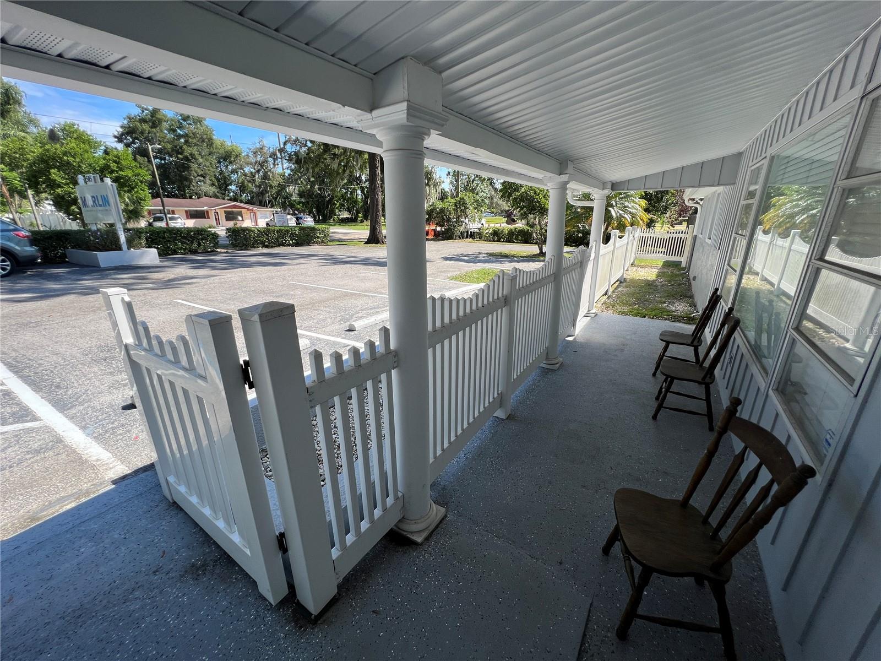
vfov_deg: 89.9
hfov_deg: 106.2
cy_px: 330
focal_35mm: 13
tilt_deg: -17.7
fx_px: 331
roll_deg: +0.3
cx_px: 440
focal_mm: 1.57
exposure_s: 1/699
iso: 32
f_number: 1.8
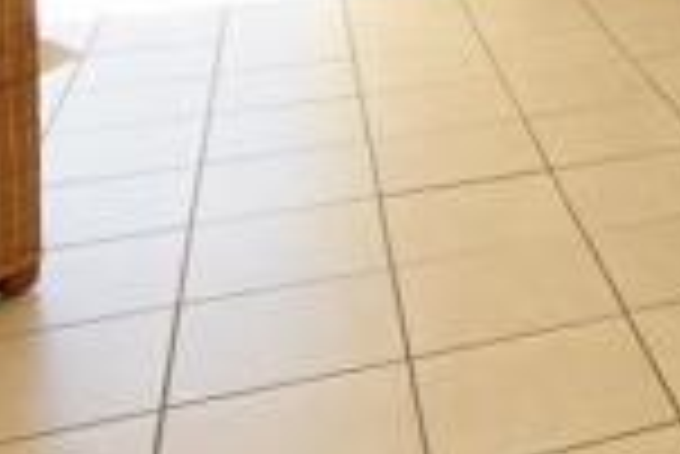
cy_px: -357
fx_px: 1229
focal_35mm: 65
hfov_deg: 26.2
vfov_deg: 17.2
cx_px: 892
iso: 400
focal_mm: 10
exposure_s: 1/160
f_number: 8
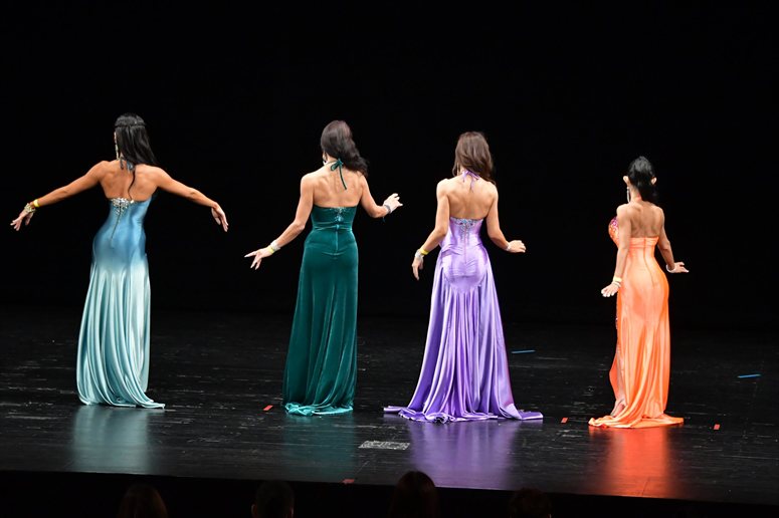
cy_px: 259
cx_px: 390
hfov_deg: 11.8
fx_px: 3763
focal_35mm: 174
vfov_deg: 7.9
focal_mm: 116
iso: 3200
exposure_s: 1/400
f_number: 5.6
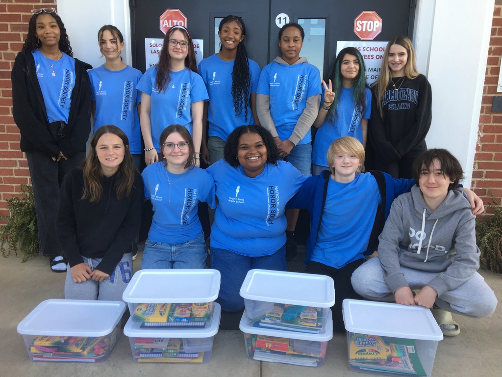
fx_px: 421
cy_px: 188
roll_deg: -1.2
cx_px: 251
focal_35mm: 29
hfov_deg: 61.7
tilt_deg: -12.5
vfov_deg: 48.2
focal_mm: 4.15
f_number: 2.2
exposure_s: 1/120
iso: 32
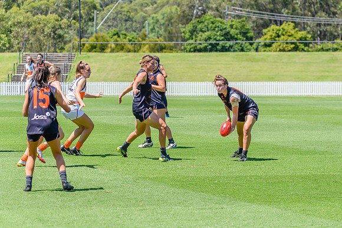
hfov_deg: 9.5
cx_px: 215
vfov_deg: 6.4
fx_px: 2049
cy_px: 94
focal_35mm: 216
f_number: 7.1
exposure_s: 1/2000
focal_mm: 170
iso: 800
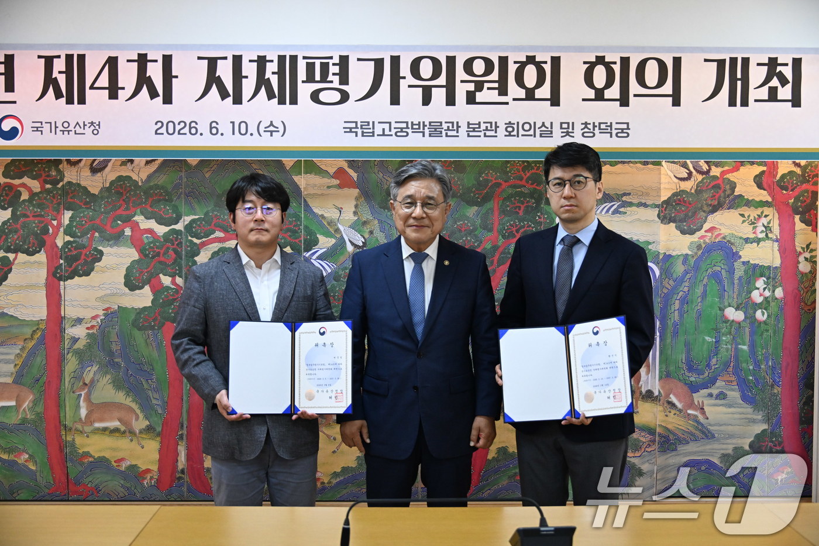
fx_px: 1137
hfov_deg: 39.6
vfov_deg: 27.0
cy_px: 273
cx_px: 410
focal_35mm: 50
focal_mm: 50
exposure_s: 1/160
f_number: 5.6
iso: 4000
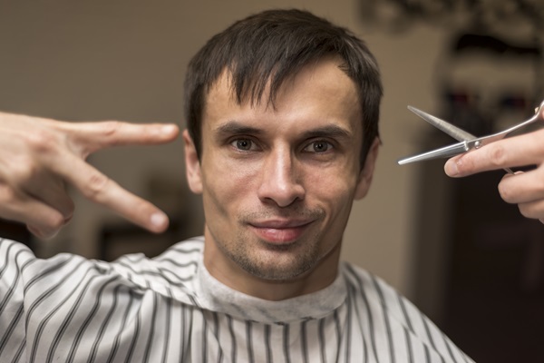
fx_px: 755
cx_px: 272
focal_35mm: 50
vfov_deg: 27.0
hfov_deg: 39.6
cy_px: 182
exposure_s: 1/200
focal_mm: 50
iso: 100
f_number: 1.8
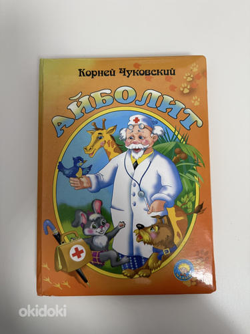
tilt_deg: -84.6
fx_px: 231
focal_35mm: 24
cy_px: 167
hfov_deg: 56.8
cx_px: 125
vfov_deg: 71.6
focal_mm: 6.76
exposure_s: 1/51
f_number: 1.78
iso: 320
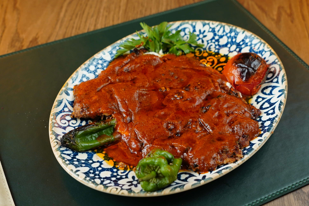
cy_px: 103
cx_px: 154
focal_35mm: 48
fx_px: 412
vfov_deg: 28.1
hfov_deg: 41.1
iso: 800
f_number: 4
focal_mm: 32
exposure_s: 1/125
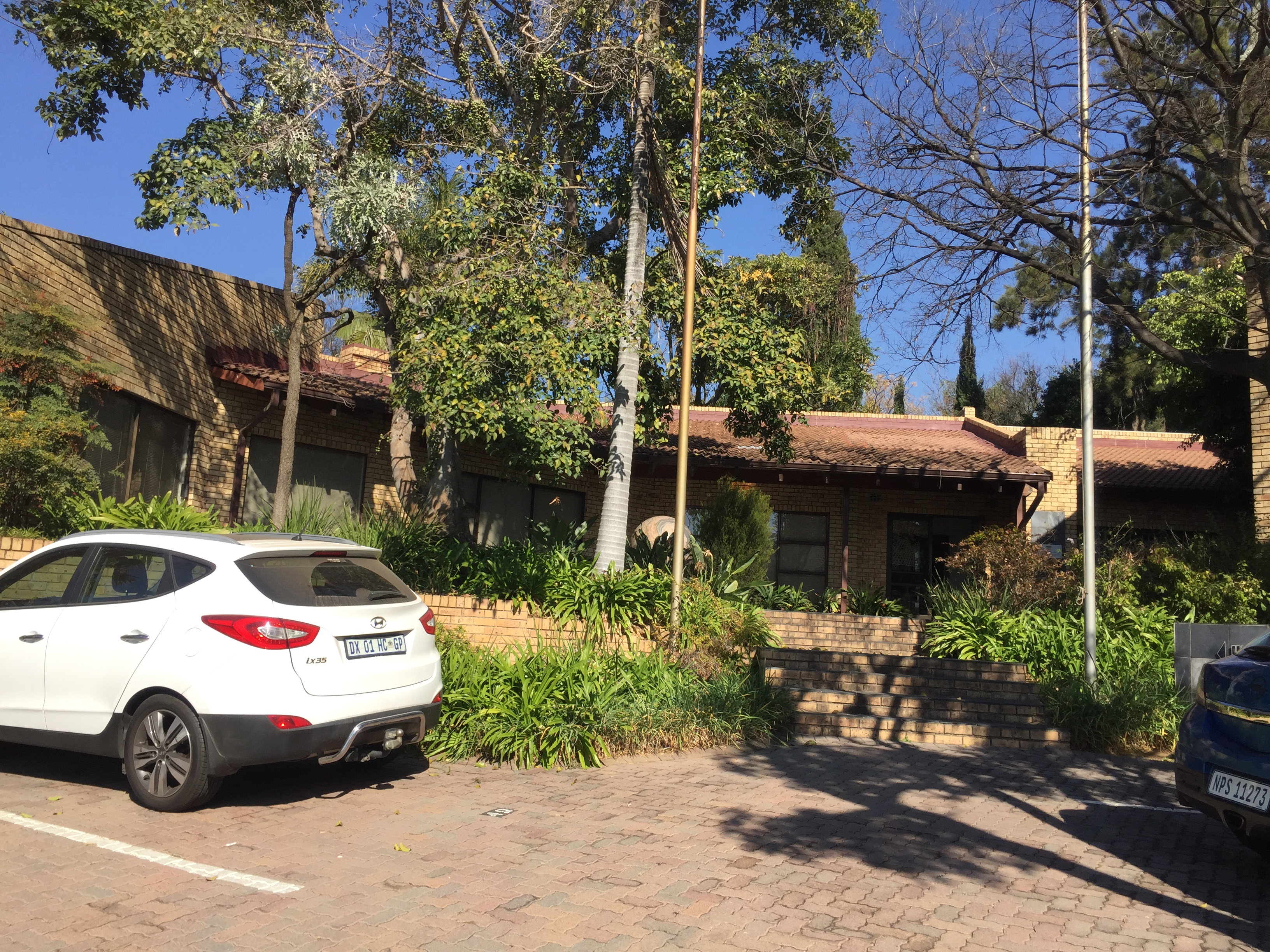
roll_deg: -1.9
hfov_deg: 61.7
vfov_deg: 48.2
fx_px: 1064
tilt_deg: +10.8
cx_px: 635
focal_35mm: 29
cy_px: 476
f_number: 2.2
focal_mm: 4.15
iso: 32
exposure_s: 1/1412
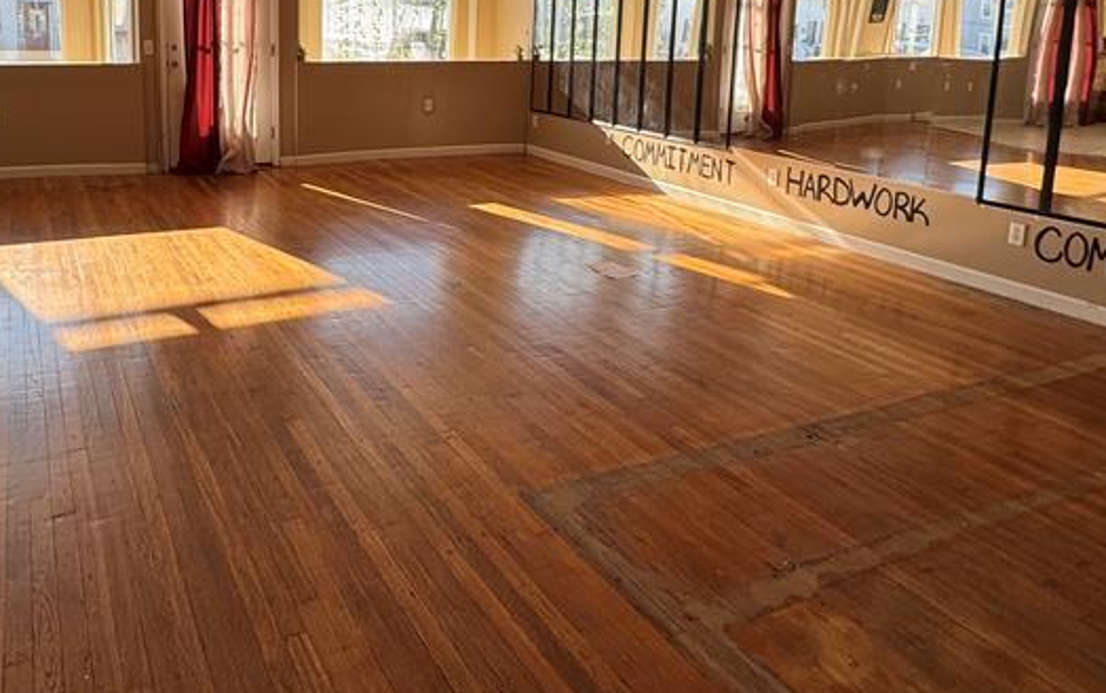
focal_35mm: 29
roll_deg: -2.0
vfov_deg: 41.4
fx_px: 874
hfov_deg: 63.7
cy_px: 142
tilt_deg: -9.4
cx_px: 416
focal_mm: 2.22
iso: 40
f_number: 2.2
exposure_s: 1/346
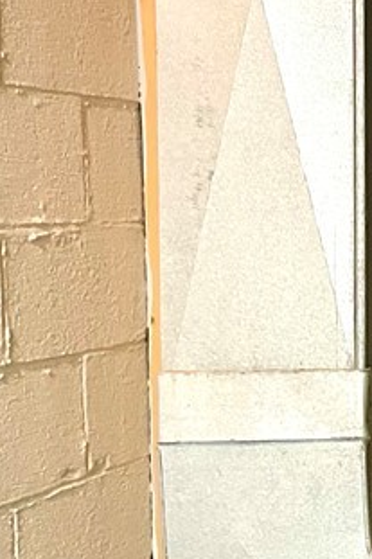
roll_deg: -0.4
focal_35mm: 89
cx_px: 832
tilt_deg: -6.1
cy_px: 338
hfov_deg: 12.6
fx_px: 1381
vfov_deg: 22.8
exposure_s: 1/30
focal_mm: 5.1
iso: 500
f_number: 1.6
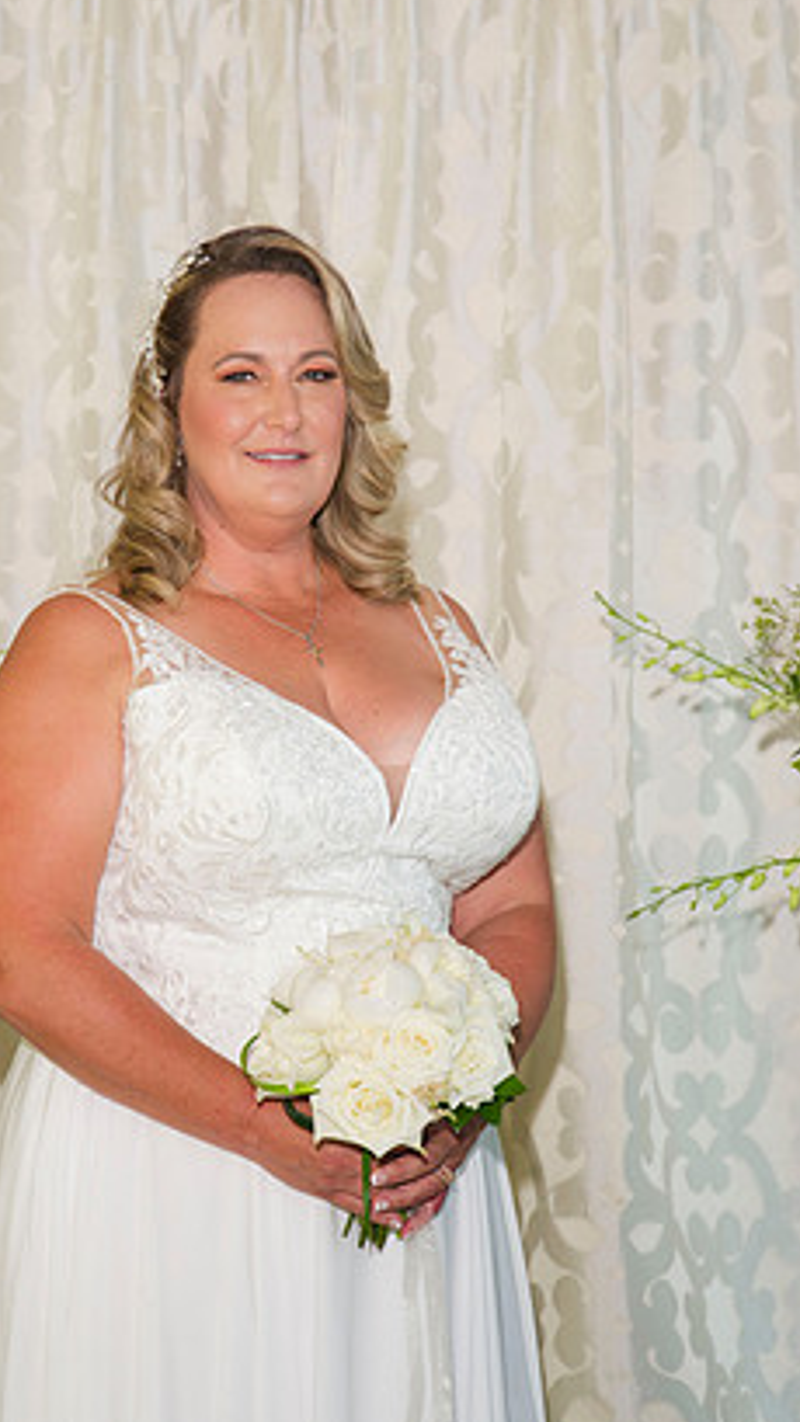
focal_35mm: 95
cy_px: 754
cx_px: 289
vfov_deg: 22.5
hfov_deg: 12.7
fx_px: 3583
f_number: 5.6
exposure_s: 1/125
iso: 400
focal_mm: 55
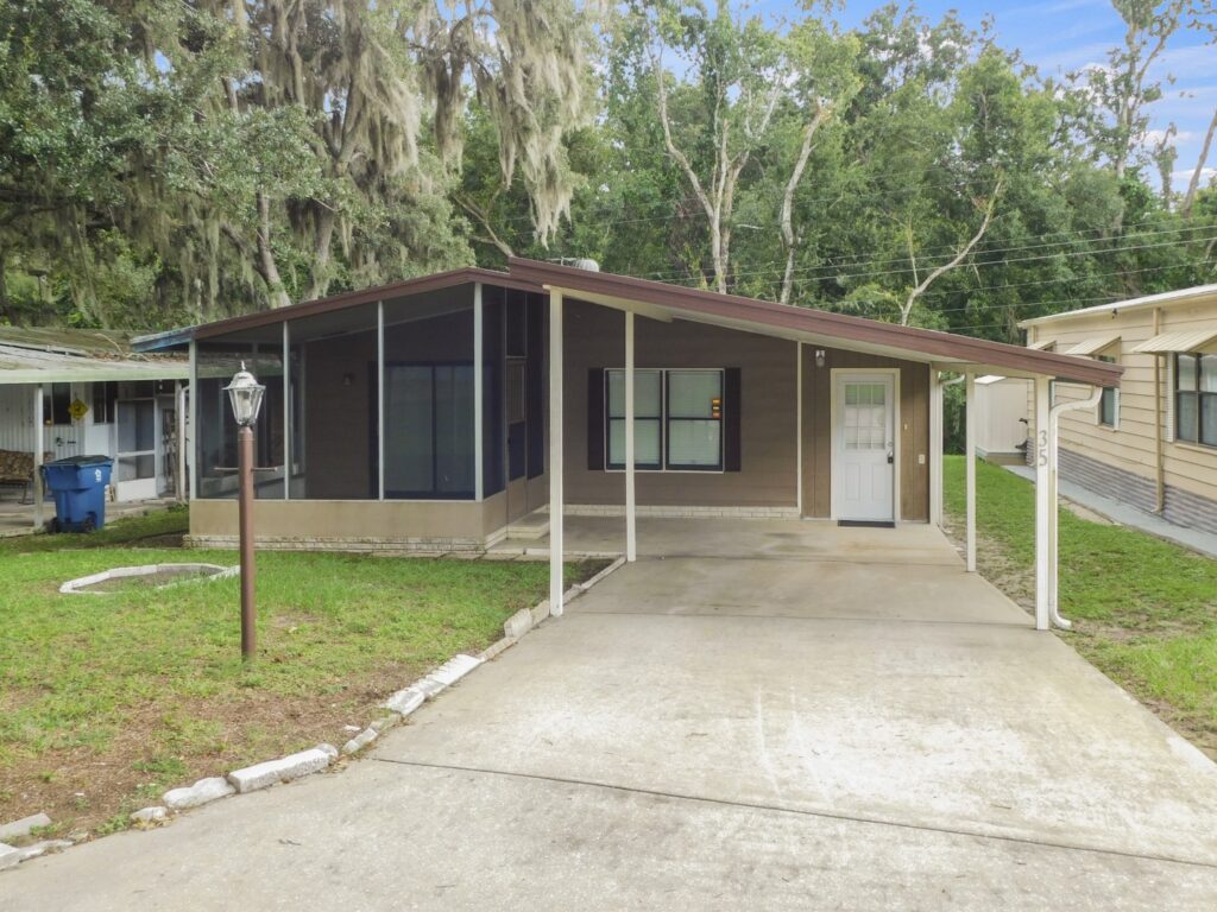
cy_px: 456
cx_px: 608
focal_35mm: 30
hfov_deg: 60.0
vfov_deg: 46.8
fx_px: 1055
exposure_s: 1/100
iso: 125
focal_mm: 5.3
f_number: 3.2
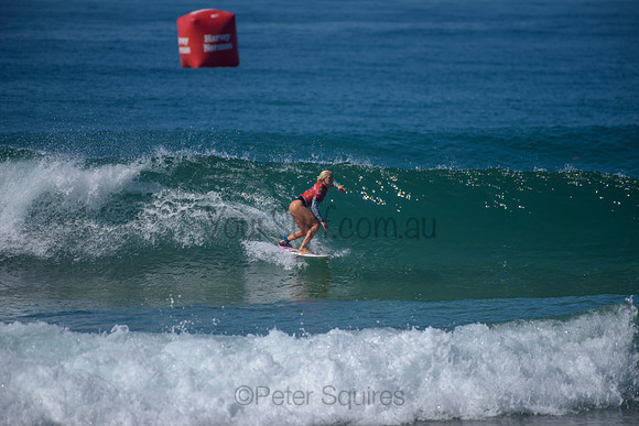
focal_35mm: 500
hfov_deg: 4.1
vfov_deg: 2.8
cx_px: 320
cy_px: 213
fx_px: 8877
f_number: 5.6
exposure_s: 1/2000
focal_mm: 500
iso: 125
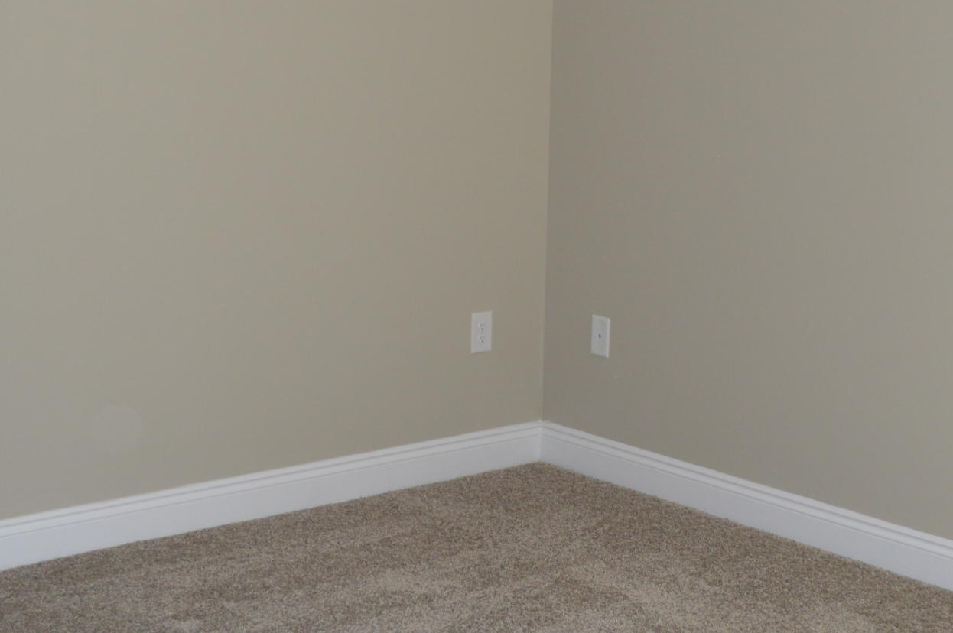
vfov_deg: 20.7
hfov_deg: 31.0
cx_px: 511
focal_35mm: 65
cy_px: 154
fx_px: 1719
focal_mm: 18
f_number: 4
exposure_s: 1/60
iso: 400
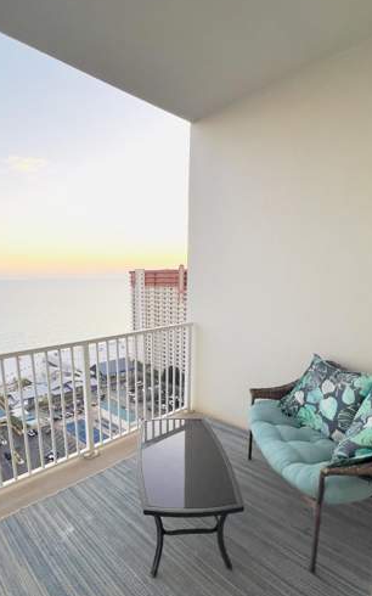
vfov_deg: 90.2
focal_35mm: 18
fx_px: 292
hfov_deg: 64.2
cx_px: 145
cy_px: 352
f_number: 1.8
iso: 40
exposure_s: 1/99
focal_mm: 1.57
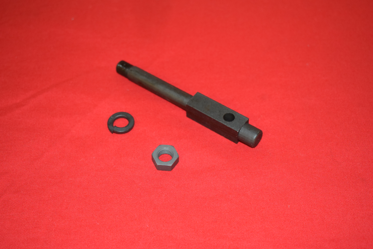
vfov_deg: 23.8
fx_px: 591
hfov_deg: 35.0
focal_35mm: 57
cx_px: 186
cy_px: 124
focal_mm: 38
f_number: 5
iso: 1250
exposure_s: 1/125
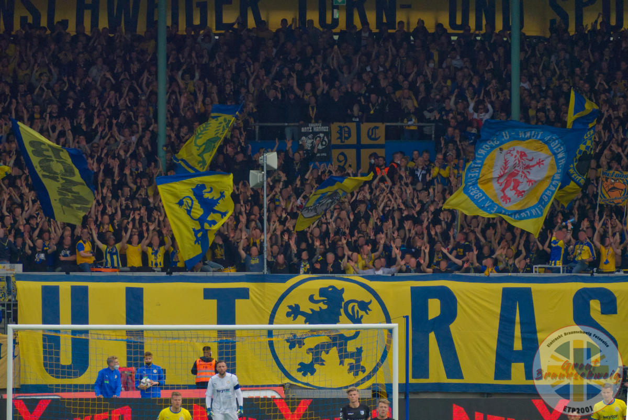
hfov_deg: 4.7
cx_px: 314
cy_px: 210
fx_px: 7594
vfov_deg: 3.2
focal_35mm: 435
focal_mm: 159.7
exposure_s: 1/640
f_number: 7.1
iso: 800
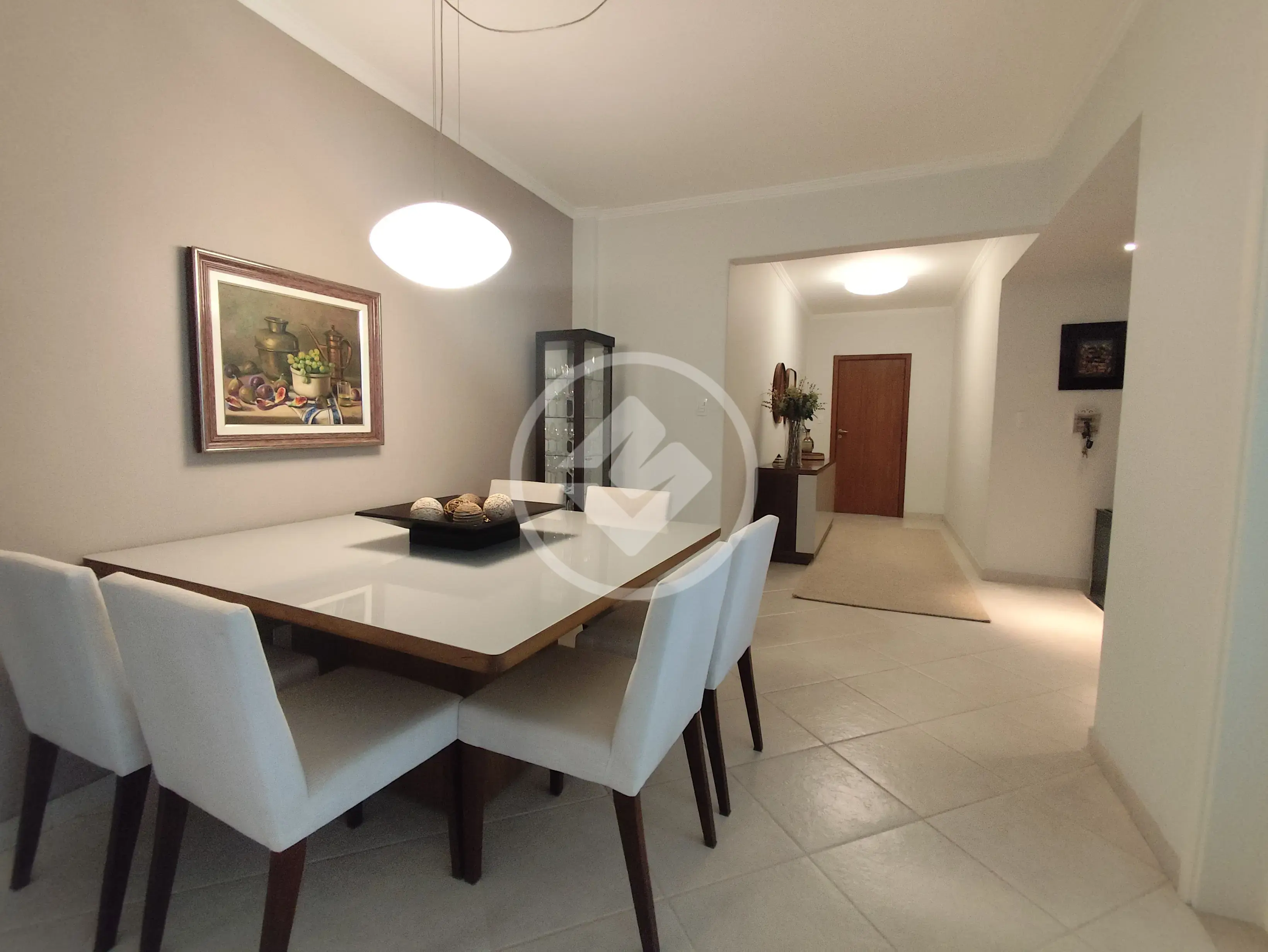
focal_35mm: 16
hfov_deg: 94.5
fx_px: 586
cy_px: 476
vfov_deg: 78.2
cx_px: 634
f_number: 2.2
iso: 320
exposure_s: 1/60
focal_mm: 1.65
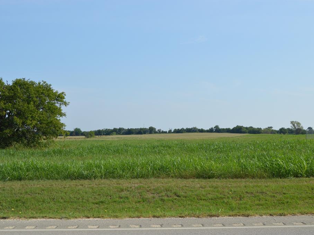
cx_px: 149
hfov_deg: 38.9
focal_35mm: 49
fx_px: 444
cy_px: 117
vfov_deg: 29.7
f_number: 9
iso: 100
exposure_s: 1/320
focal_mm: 30
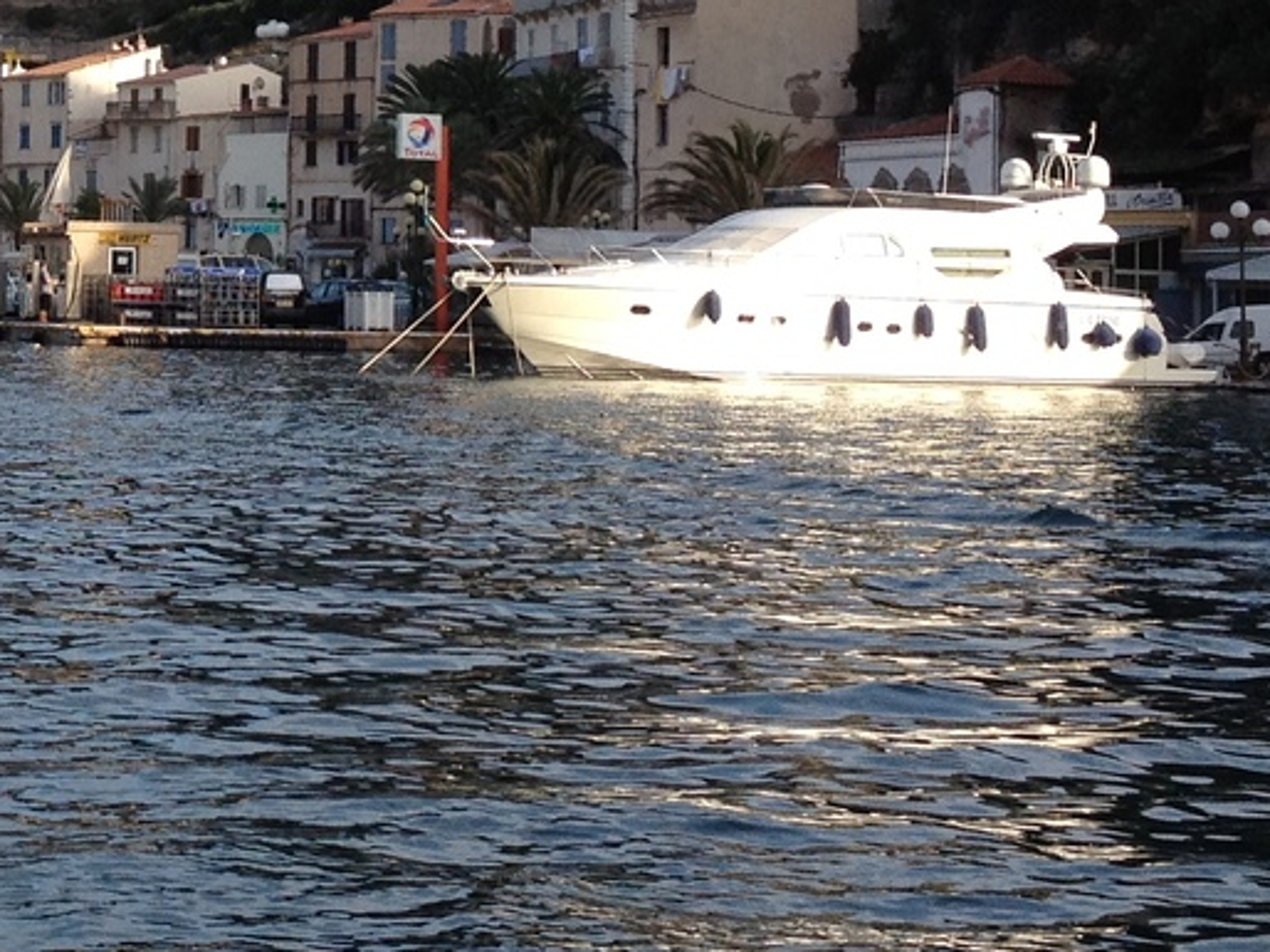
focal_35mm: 109
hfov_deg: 17.6
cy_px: 87
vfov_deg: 13.4
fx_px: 3997
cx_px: -15
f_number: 2.4
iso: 64
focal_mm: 4.28
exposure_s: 1/863
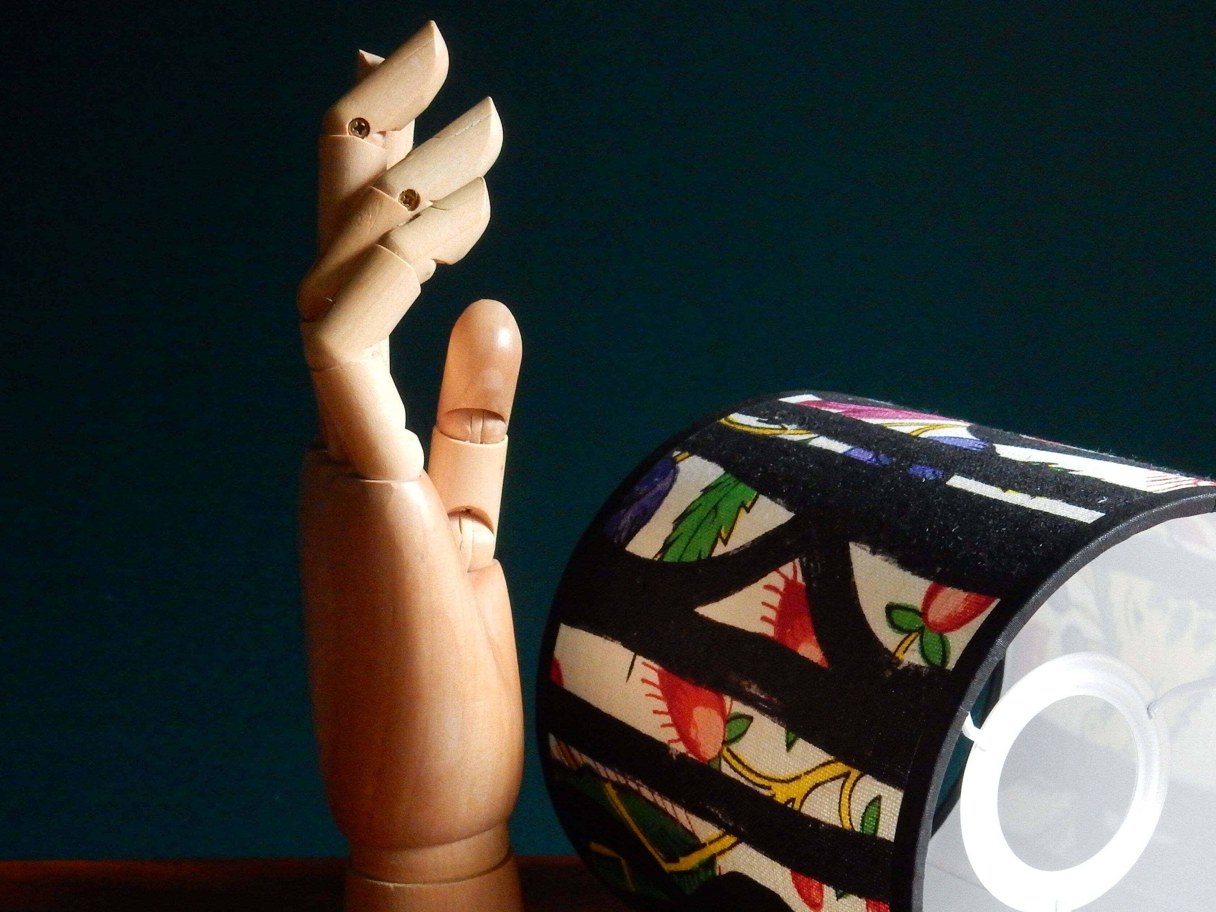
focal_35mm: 70
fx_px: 2459
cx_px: 770
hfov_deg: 27.7
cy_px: 600
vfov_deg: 20.9
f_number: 4.5
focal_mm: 9
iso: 1000
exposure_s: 1/40
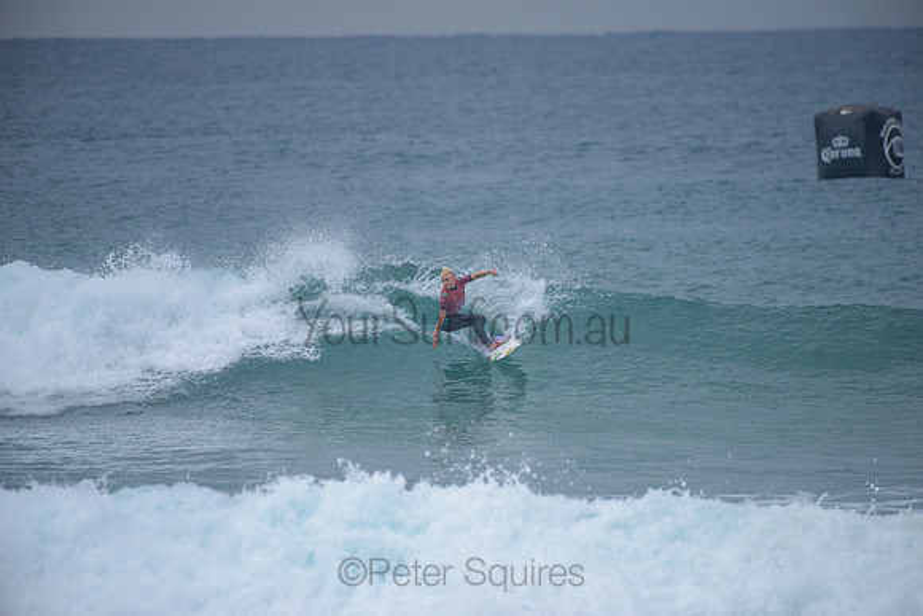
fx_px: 12822
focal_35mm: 500
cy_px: 308
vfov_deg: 2.8
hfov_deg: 4.1
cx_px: 462
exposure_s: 1/2000
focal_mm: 500
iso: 250
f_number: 5.6
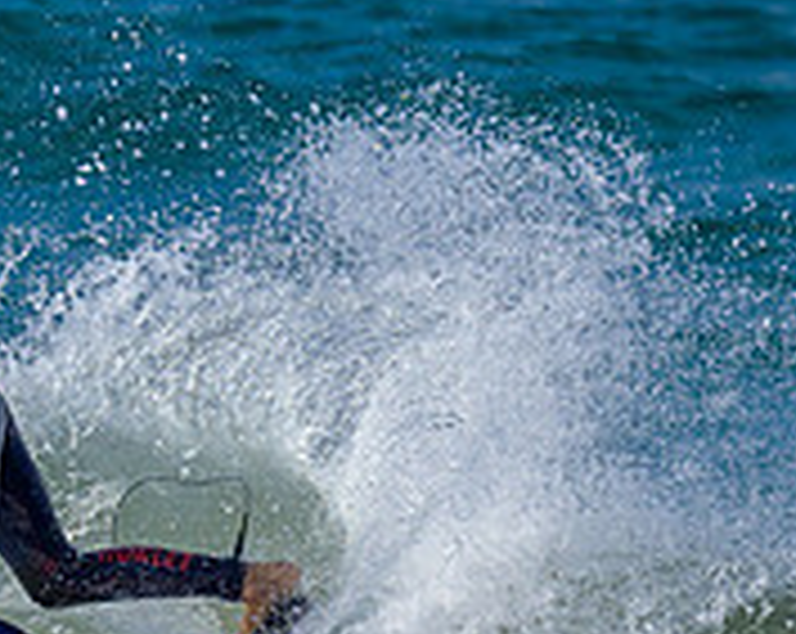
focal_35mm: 3382
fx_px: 79543
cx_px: -451
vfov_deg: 0.5
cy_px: 426
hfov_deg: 0.6
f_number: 6.3
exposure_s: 1/2000
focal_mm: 800
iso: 280
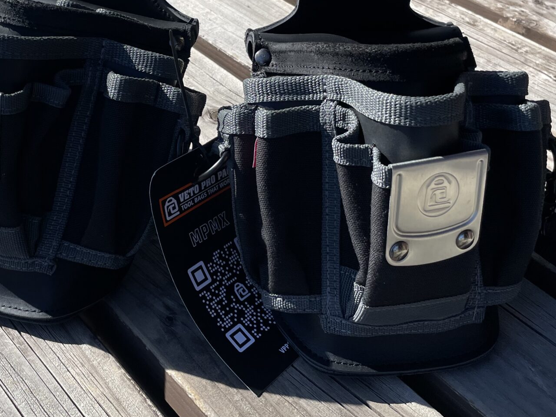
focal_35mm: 52
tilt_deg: -37.7
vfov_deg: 27.7
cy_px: 115
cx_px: 202
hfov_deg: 36.6
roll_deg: -0.9
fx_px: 835
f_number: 1.6
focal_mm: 4.2
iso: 32
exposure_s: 1/3205
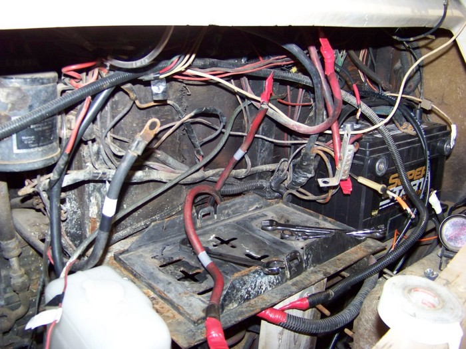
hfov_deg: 51.4
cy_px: 174
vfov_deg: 39.7
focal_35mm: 36
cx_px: 233
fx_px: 485
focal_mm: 5.85
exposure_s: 1/30
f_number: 2.8
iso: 200
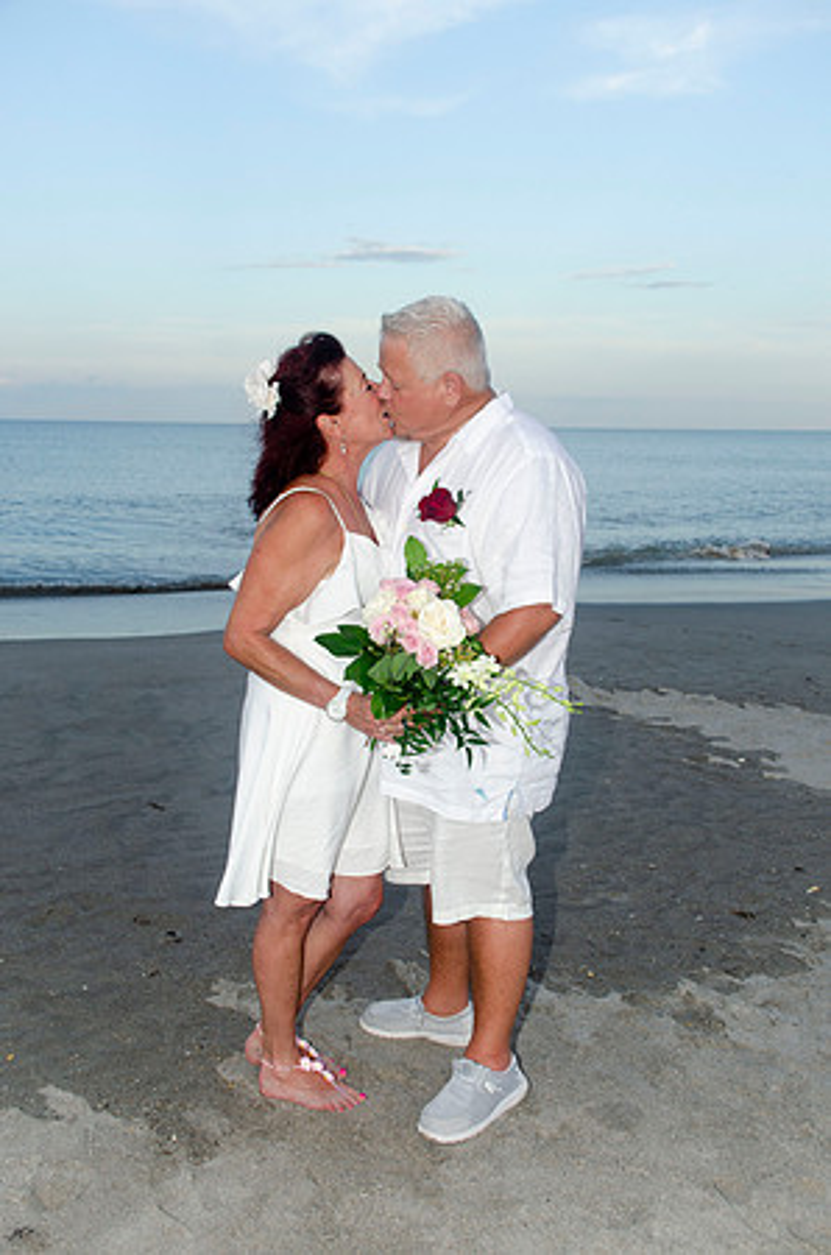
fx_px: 1252
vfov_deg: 53.2
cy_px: 628
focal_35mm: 36
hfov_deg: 36.7
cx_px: 416
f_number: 6.3
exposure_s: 1/250
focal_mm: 24
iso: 200
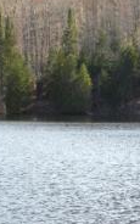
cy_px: 117
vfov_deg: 13.6
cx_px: 162
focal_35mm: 154
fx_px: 940
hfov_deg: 8.4
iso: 64
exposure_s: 1/143
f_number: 3.5
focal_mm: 8.2
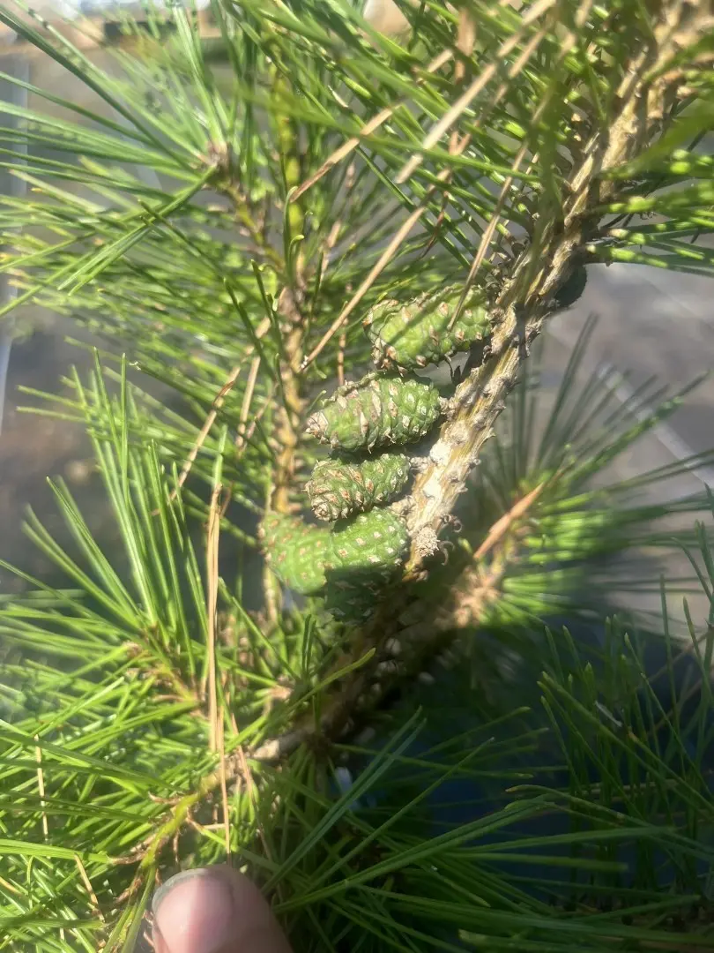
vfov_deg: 67.3
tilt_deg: -35.7
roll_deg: -1.9
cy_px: 476
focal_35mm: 26
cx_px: 357
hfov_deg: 53.1
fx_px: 715
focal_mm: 5.1
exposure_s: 1/1497
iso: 50
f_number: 1.6
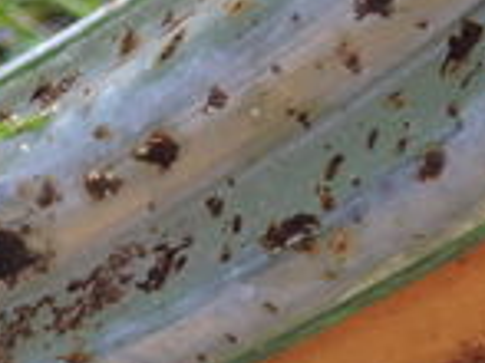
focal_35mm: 204
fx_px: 2856
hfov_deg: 9.2
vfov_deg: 7.3
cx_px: -406
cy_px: 224
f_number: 3.5
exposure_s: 1/30
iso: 100
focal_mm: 5.4
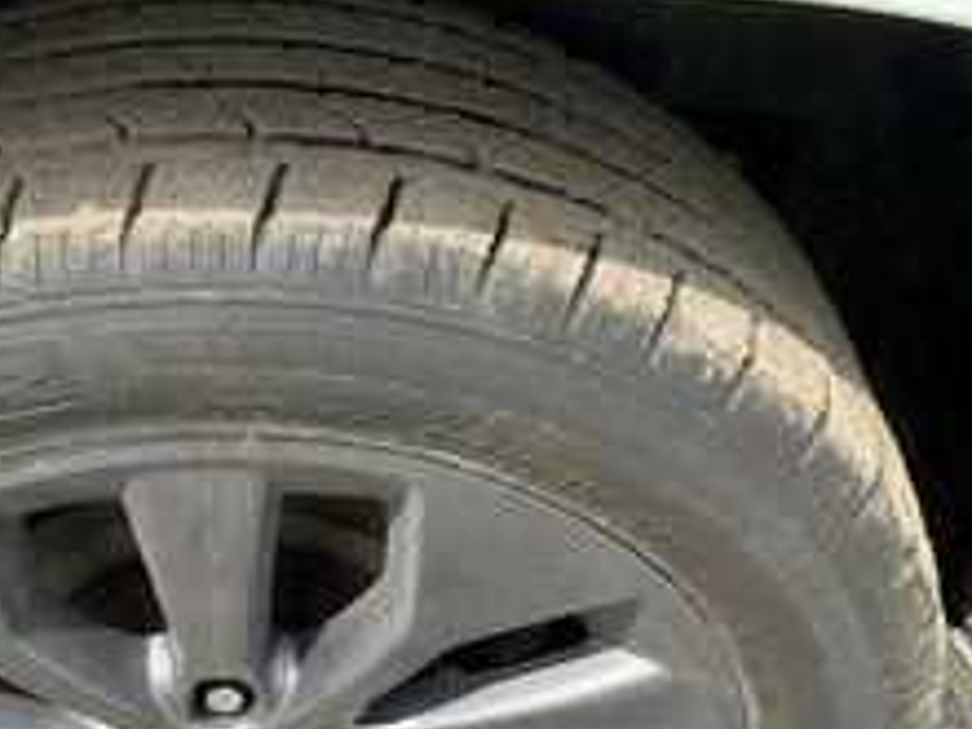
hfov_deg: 36.9
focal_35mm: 51
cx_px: 283
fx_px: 1432
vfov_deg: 28.0
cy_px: 579
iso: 25
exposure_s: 1/409
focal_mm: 3
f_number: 1.8
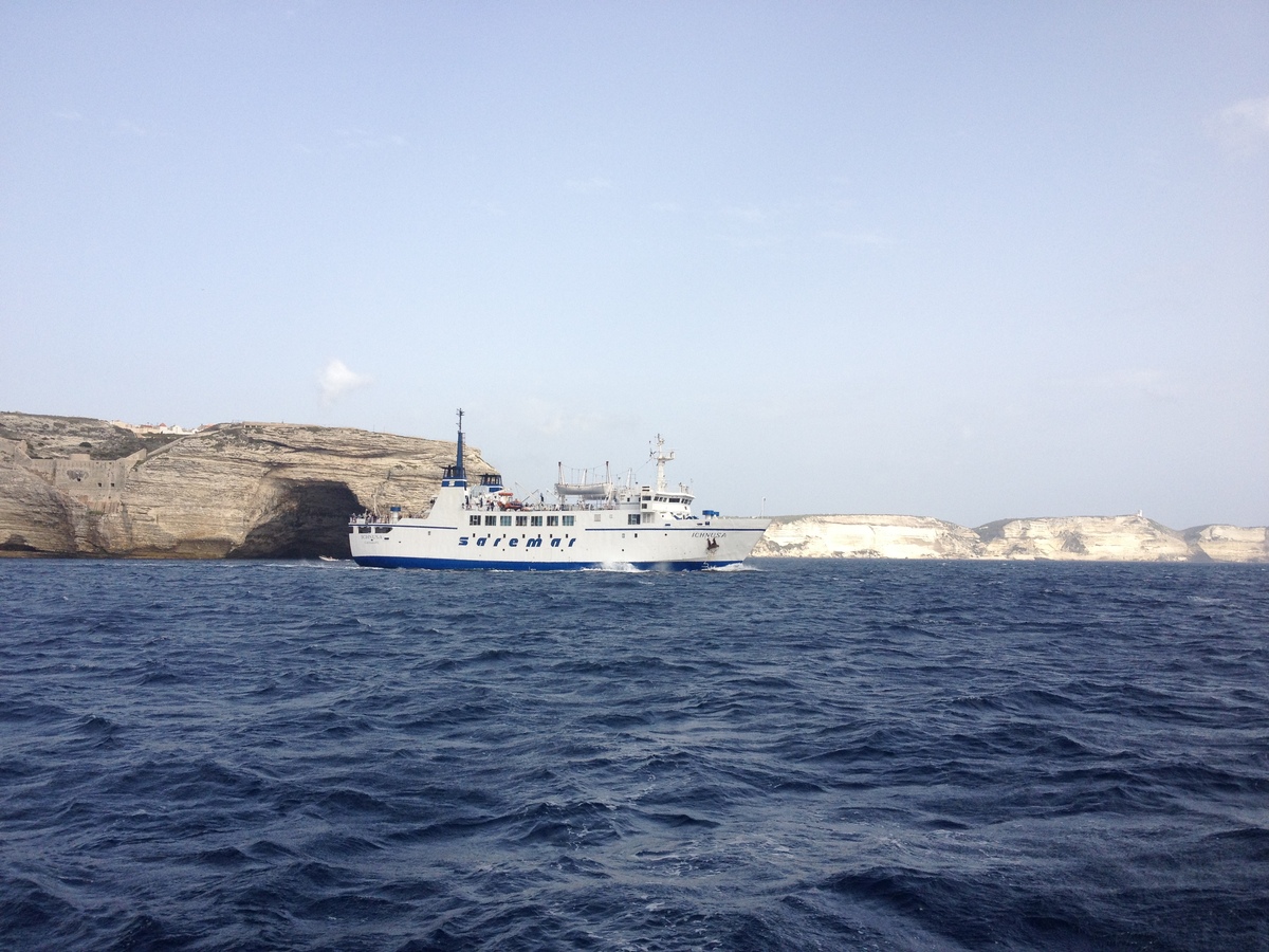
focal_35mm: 35
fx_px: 1283
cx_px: 634
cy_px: 476
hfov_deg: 52.6
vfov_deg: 40.7
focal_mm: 4.28
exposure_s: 1/1416
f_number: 2.4
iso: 64
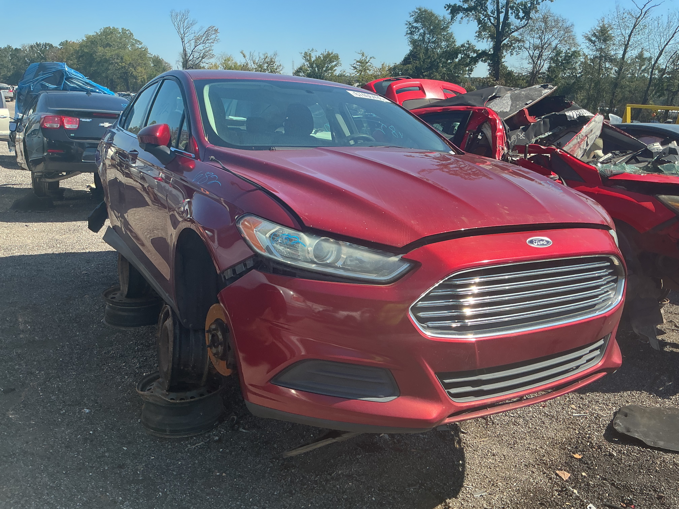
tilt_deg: -15.4
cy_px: 254
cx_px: 340
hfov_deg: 61.7
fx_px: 569
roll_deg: -2.8
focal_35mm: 29
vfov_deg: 48.2
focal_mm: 3
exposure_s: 1/739
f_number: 1.8
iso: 25
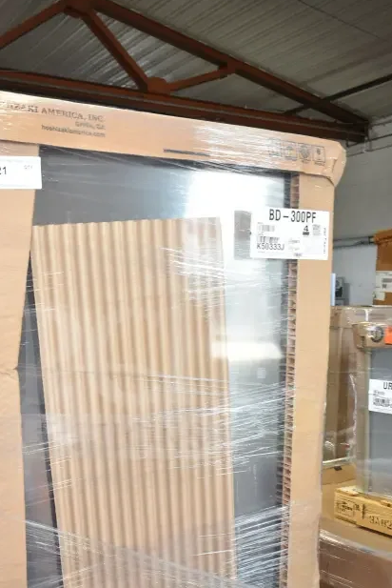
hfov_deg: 32.9
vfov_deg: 47.8
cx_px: 107
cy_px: 383
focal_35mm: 40
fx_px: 653
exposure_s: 1/60
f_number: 4
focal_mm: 18
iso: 200
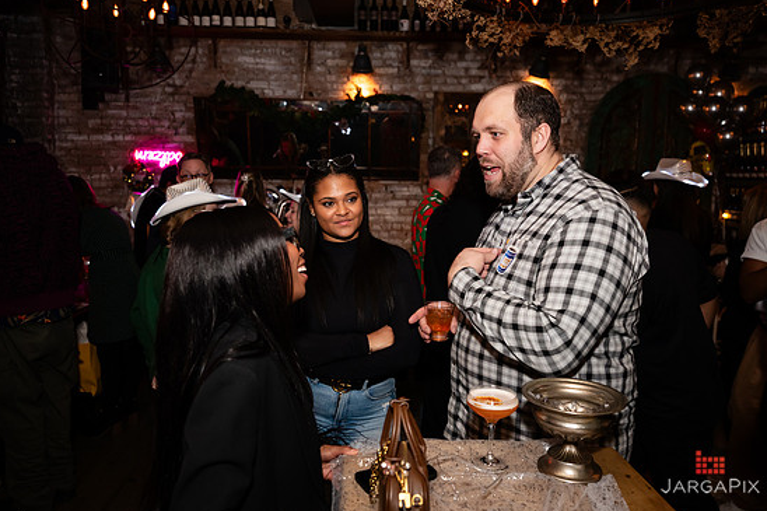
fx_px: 575
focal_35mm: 27
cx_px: 389
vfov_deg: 47.9
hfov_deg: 67.4
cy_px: 253
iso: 1000
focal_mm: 24
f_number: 2.8
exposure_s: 1/100
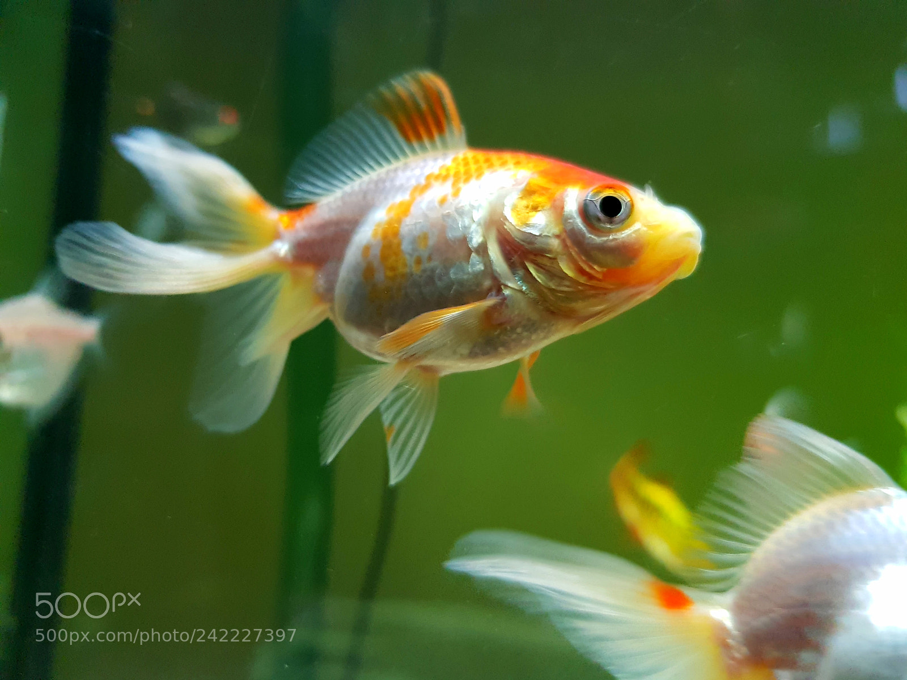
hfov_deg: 67.3
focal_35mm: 26
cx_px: 454
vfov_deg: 53.1
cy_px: 340
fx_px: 681
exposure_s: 1/120
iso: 320
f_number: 1.7
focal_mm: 4.2
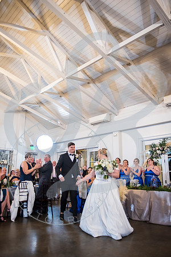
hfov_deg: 45.0
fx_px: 207
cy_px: 128
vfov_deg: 63.7
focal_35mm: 29
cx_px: 86
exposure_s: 1/125
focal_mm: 29
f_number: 2.8
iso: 2000
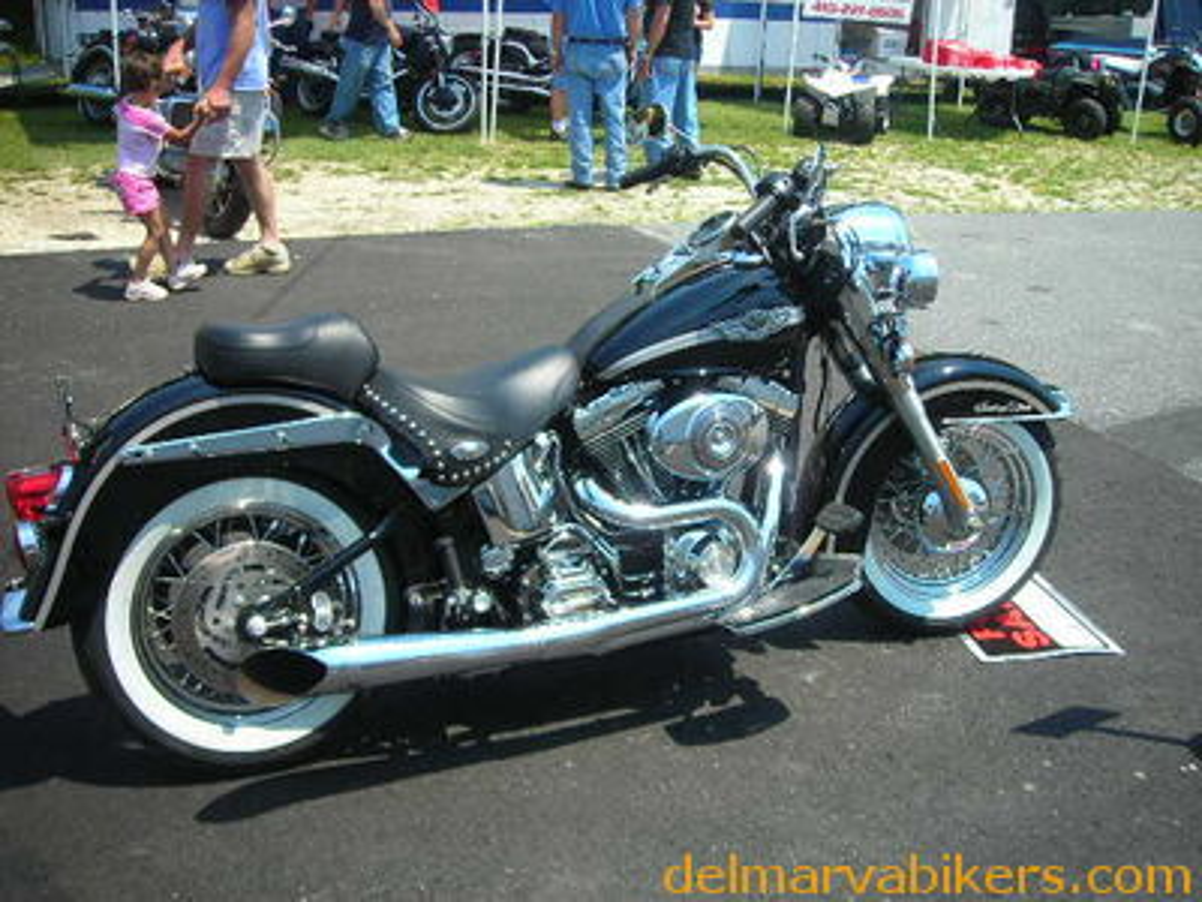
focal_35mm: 38
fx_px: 1320
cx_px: 601
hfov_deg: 49.0
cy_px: 451
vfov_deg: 37.7
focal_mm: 6.3
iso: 50
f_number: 3.2
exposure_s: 1/392
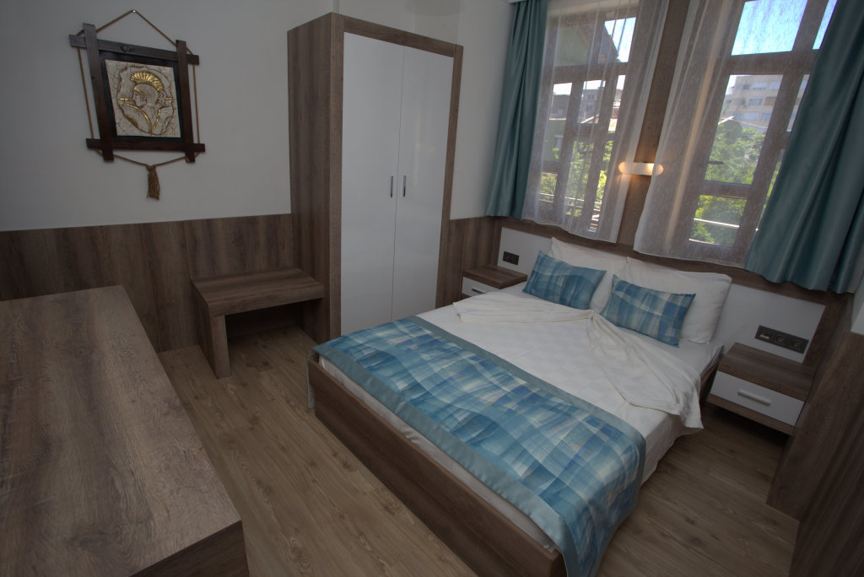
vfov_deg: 70.5
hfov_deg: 93.2
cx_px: 432
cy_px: 288
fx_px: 408
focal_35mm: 17
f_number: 7.1
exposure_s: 1/40
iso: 160
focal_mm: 17
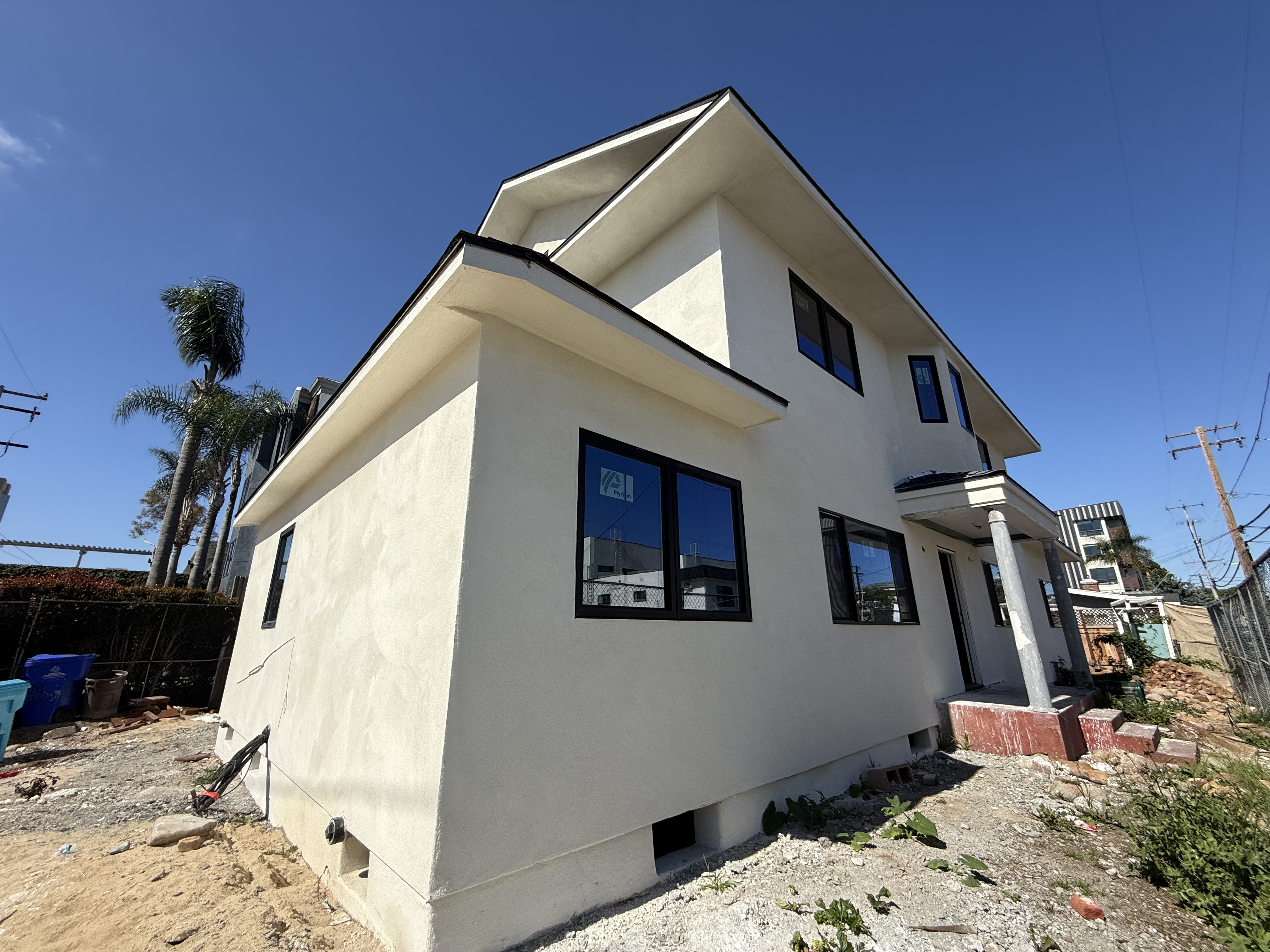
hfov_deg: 102.1
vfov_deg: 85.7
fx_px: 514
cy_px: 476
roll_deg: +0.5
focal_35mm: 14
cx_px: 635
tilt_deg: +18.6
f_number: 2.2
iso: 50
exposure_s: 1/2611
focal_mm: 2.22
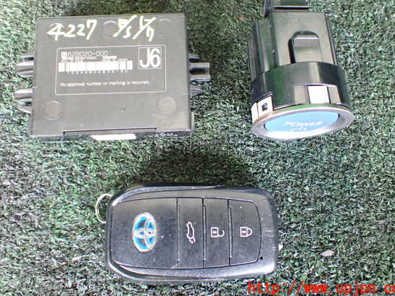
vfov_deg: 42.9
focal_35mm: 33
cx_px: 194
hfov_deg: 55.3
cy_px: 135
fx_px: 377
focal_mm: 5.4
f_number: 2.3
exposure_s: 1/50
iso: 800
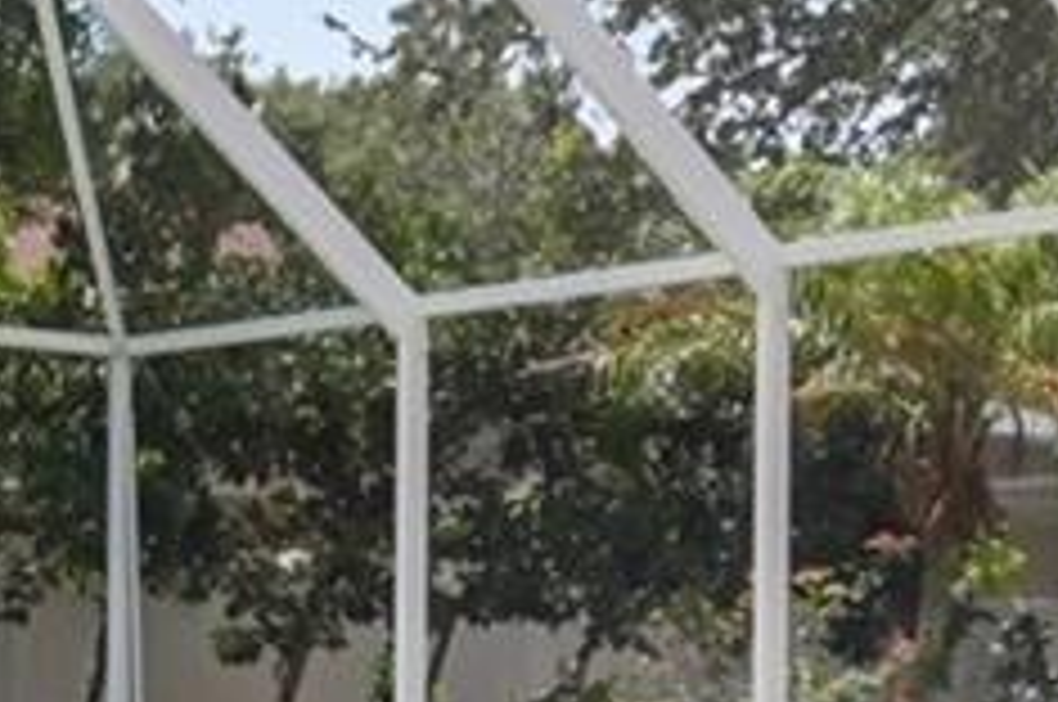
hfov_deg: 18.6
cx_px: 252
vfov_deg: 12.3
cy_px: 774
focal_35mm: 109
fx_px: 3199
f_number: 8
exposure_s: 1/1250
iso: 400
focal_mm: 16
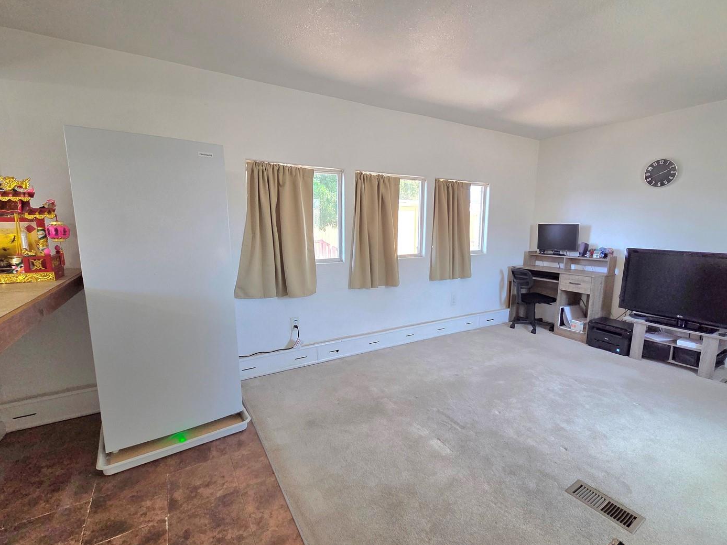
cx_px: 385
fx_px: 315
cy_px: 279
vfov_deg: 81.7
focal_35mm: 15
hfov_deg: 98.1
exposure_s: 1/120
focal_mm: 2.2
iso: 250
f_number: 2.2
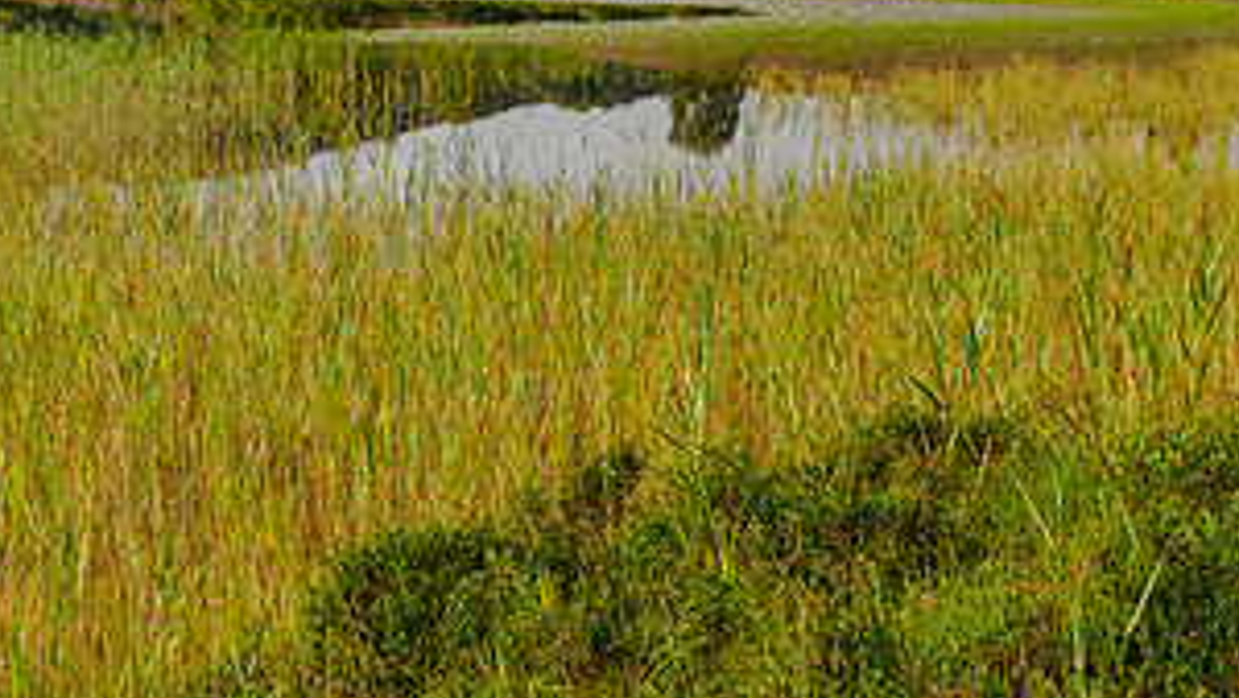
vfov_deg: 10.2
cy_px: -5
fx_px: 3878
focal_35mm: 118
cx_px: 219
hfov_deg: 18.0
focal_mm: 28
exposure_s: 1/400
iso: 200
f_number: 4
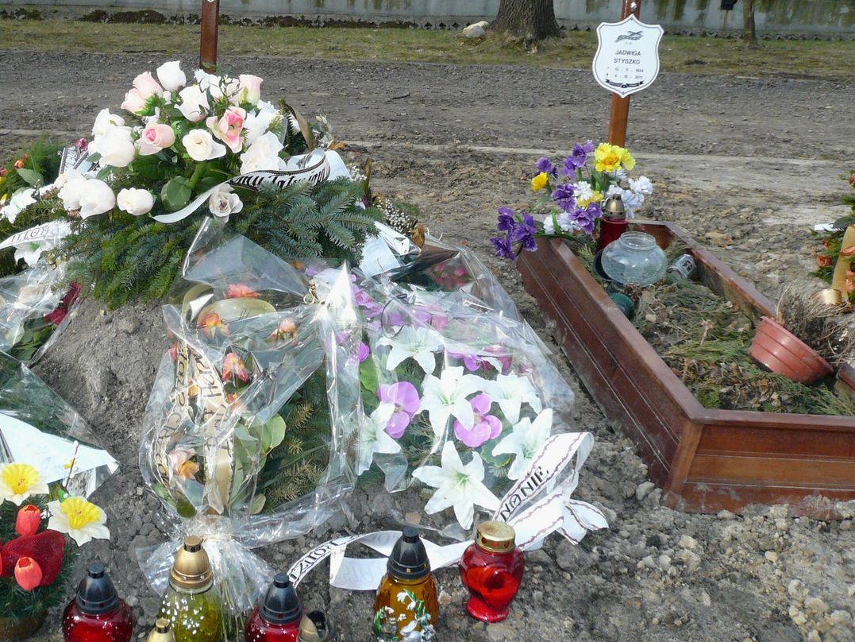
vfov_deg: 36.7
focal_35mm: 39
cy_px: 255
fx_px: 963
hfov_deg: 47.0
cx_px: 277
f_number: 2.8
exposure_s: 1/400
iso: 100
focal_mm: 4.6
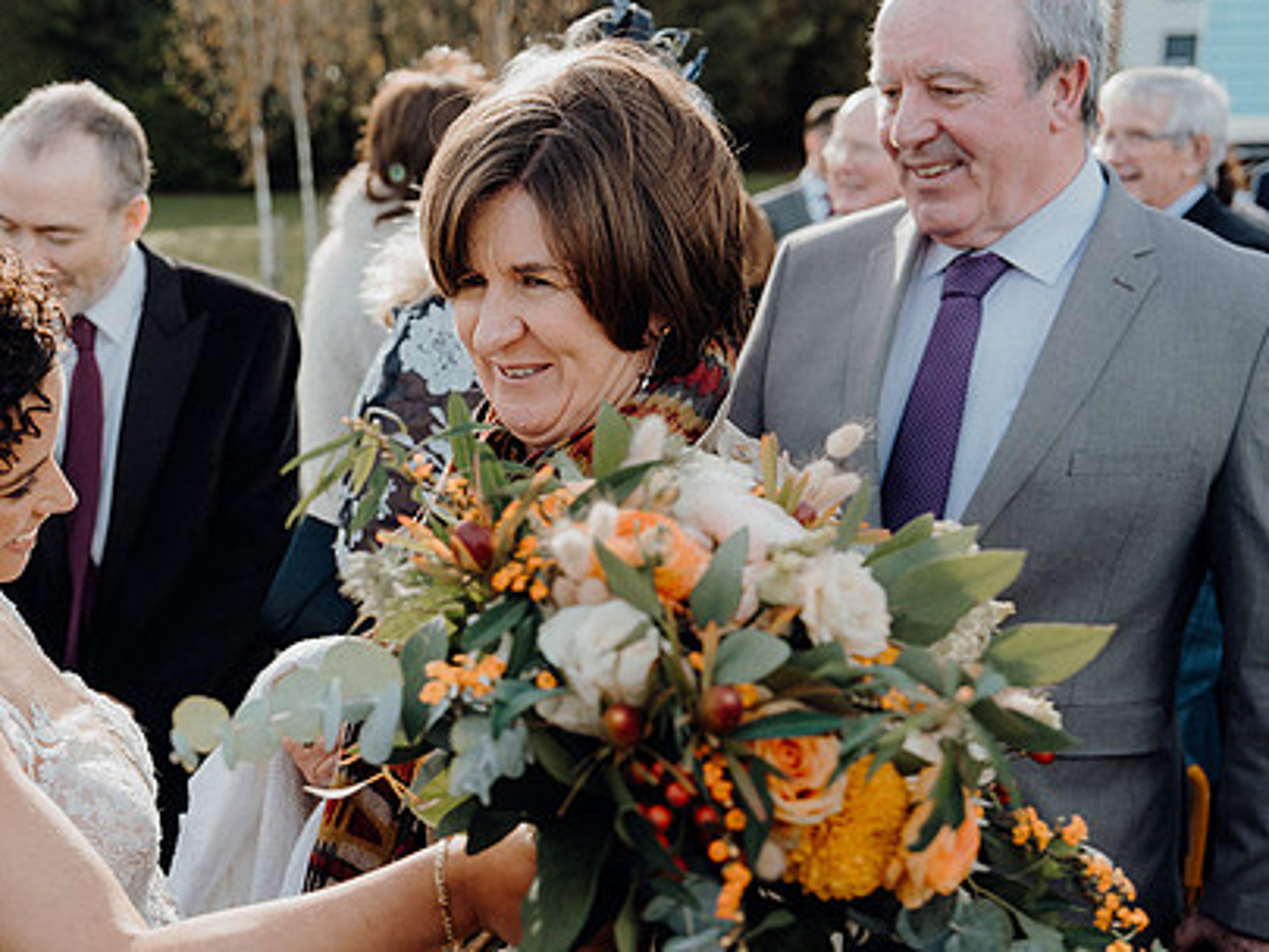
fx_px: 1870
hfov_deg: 37.1
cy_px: 515
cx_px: 436
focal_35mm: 51
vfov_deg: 28.6
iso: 125
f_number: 3.5
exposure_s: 1/400
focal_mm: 37
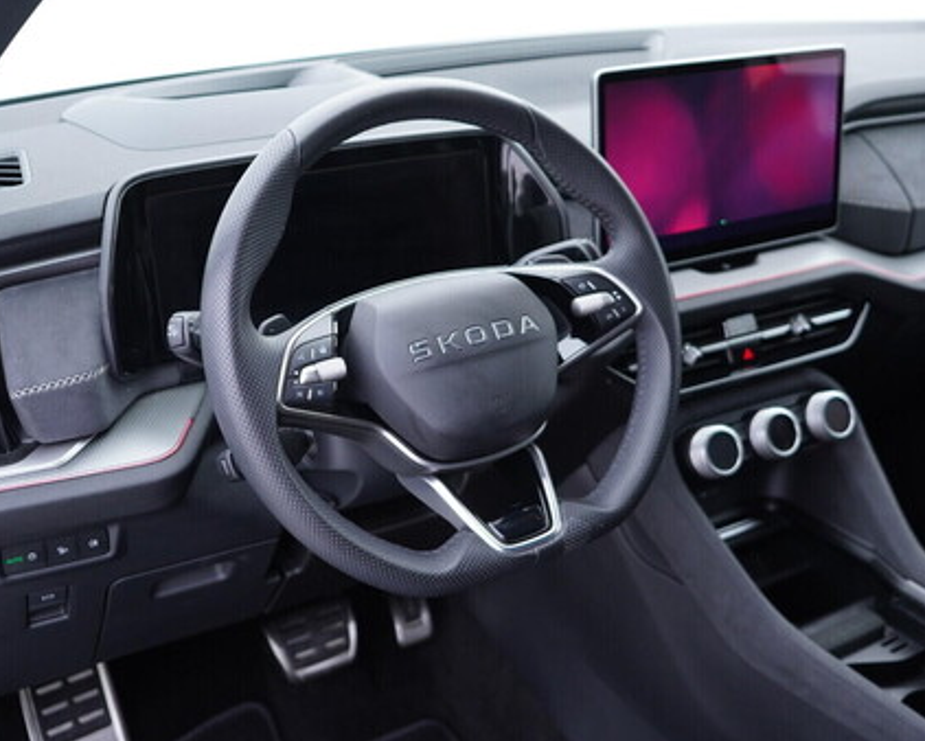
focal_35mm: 44
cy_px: 356
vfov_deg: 34.2
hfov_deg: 41.9
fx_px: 1205
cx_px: 519
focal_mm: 24
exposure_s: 1/40
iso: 320
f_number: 2.8
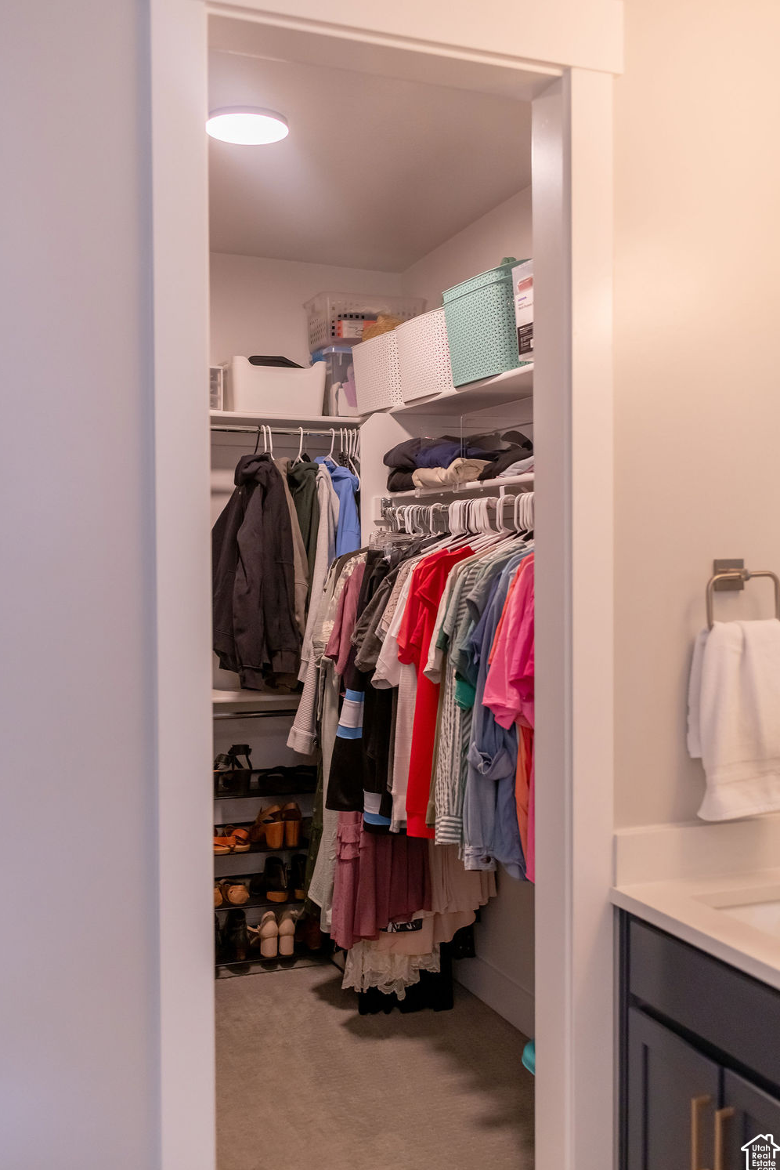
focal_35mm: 36
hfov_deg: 36.9
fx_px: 1169
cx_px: 392
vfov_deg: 53.1
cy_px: 589
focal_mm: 35
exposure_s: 1/250
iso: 800
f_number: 3.2
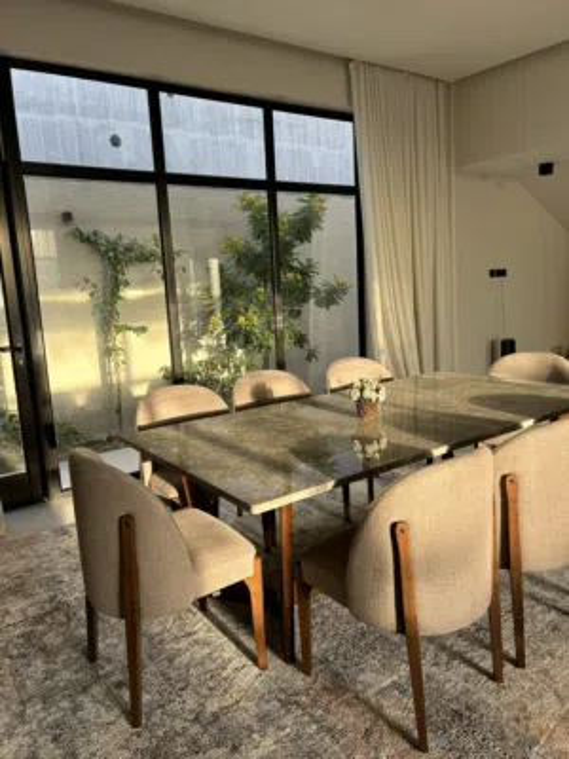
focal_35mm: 26
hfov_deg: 53.1
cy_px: 380
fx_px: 570
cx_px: 284
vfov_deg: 67.3
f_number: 1.5
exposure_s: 1/135
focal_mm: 5.7
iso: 32
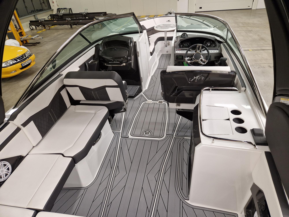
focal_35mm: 23
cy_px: 108
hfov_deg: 73.9
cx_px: 144
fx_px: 192
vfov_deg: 58.9
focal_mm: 5.4
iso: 50
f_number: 1.8
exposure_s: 1/100
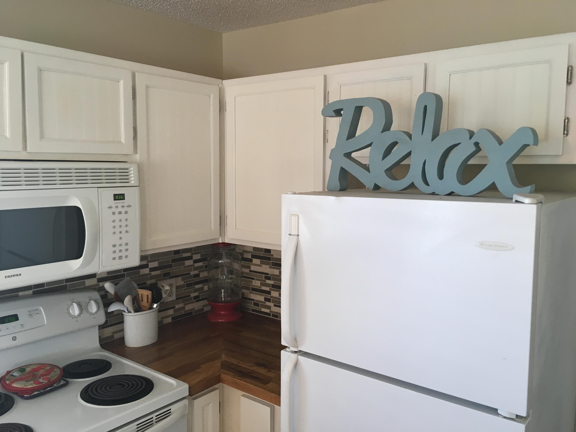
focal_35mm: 29
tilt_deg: -5.2
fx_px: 483
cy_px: 216
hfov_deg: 61.7
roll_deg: -0.6
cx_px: 288
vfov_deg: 48.2
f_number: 2.2
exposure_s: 1/30
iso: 64
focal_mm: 4.15
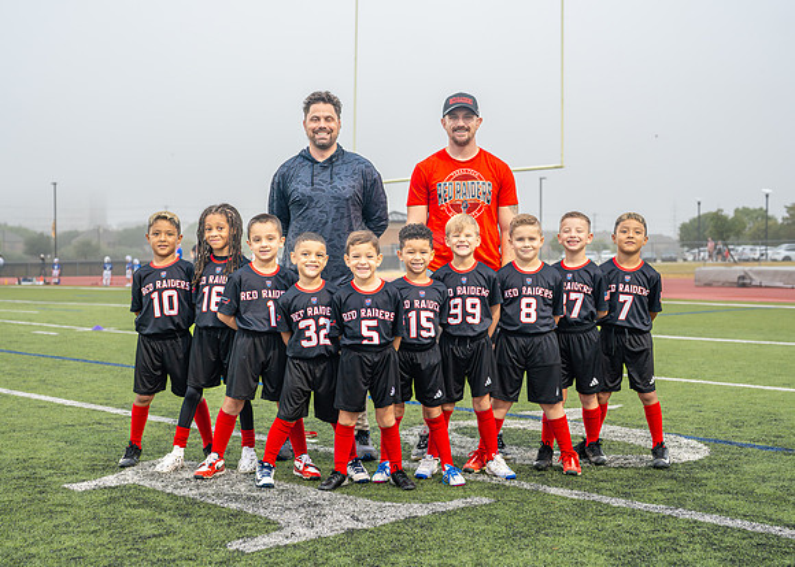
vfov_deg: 25.5
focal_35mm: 55
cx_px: 386
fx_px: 1251
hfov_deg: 35.2
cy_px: 295
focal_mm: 50
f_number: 3.5
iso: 1000
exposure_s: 1/500
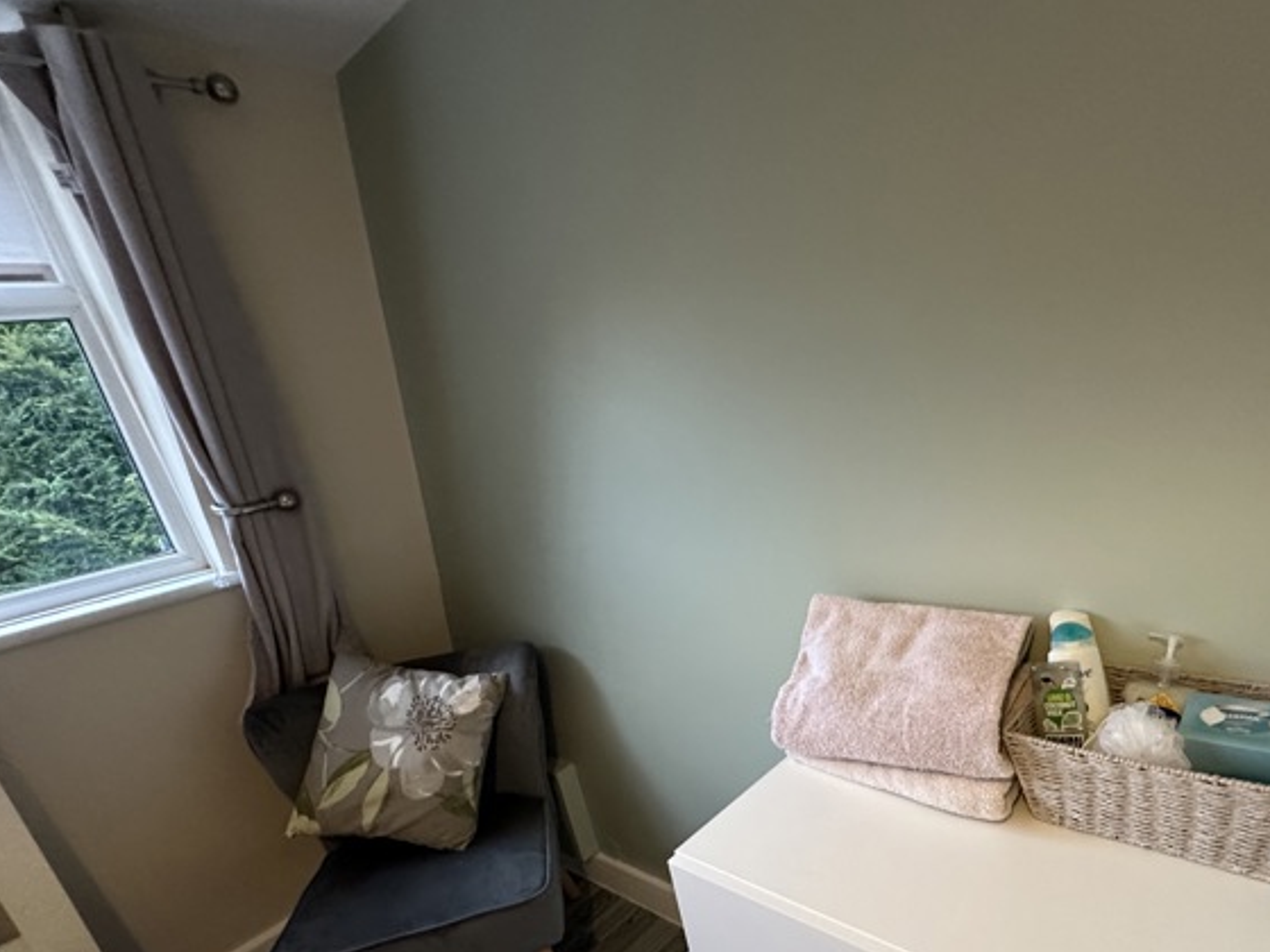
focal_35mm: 20
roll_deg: +9.4
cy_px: 621
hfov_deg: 80.4
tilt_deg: -22.1
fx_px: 734
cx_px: 787
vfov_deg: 64.5
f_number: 2.2
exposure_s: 1/50
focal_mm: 2.22
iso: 400
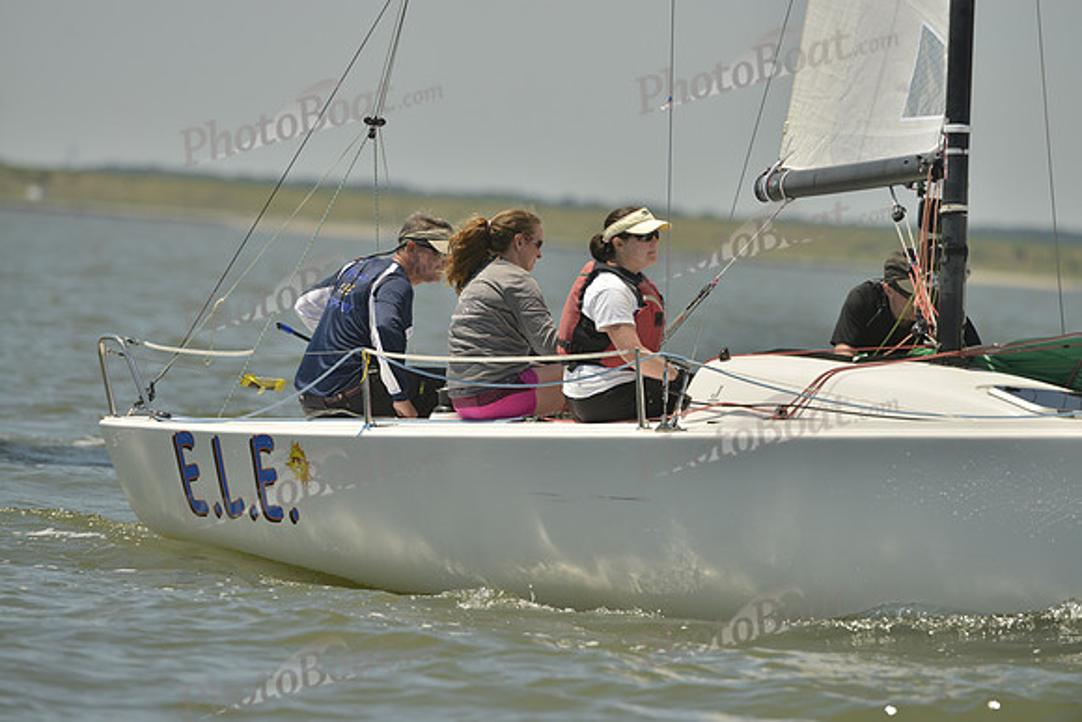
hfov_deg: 5.2
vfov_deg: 3.4
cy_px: 361
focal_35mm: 400
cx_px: 541
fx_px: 12024
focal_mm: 400
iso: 200
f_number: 7.1
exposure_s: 1/1250
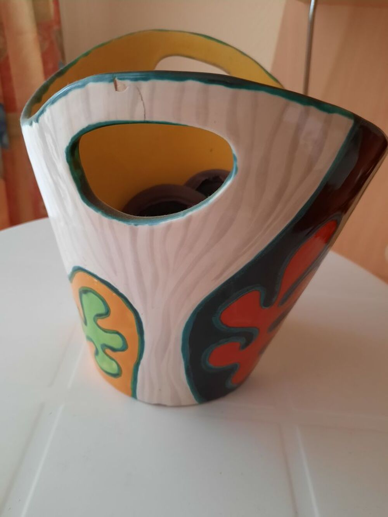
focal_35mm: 25
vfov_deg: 69.4
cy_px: 258
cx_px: 194
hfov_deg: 54.9
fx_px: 374
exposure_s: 1/50
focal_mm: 4.6
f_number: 2
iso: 250
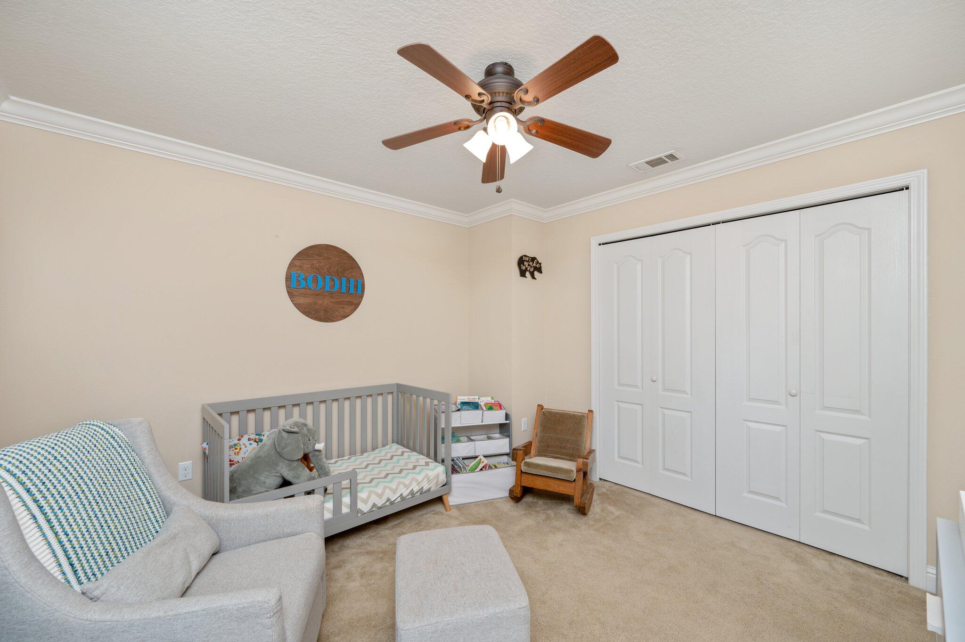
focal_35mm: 14
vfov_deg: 81.1
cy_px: 321
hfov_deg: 104.3
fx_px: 375
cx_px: 482
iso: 250
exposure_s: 1/40
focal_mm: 14
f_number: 7.1
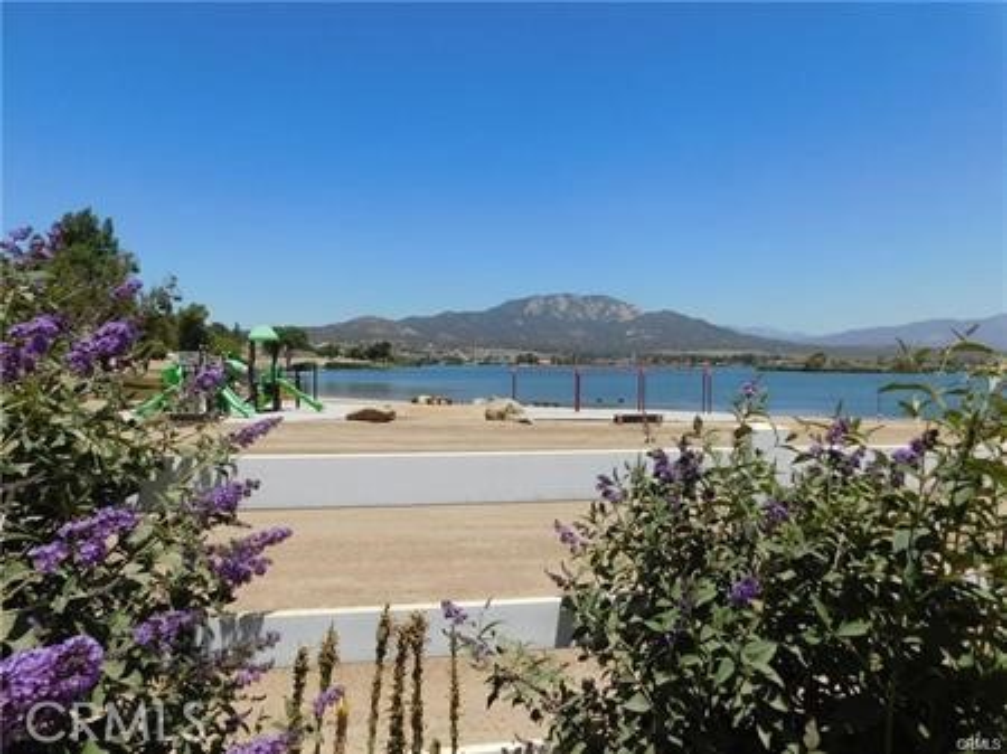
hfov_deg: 71.6
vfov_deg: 56.8
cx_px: 504
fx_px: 698
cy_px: 377
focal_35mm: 24
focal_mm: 4.1
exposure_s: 1/800
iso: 125
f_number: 6
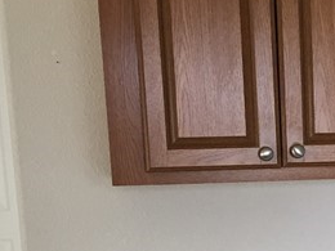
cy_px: 311
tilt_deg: -10.2
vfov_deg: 12.6
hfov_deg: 16.5
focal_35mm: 114
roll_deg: +1.3
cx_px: 402
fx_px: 1103
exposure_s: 1/30
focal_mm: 4.15
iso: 25
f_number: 2.2
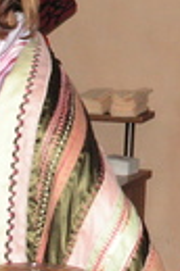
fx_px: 1380
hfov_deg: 7.2
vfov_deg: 11.1
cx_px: 331
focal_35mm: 183
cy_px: -29
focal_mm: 9.6
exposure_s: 1/60
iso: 160
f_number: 3.3
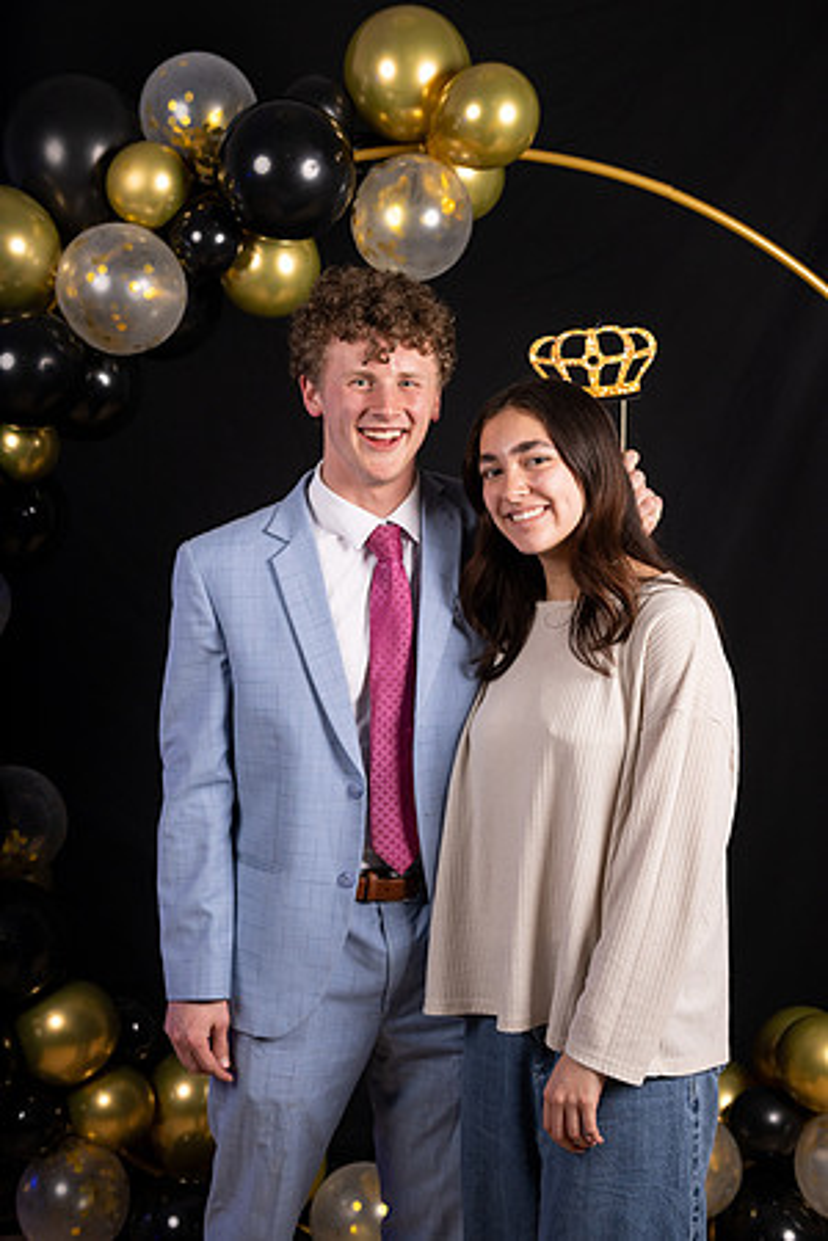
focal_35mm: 48
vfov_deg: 41.1
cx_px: 414
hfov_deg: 28.1
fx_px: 1656
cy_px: 620
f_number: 4.5
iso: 320
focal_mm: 48
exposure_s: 1/250
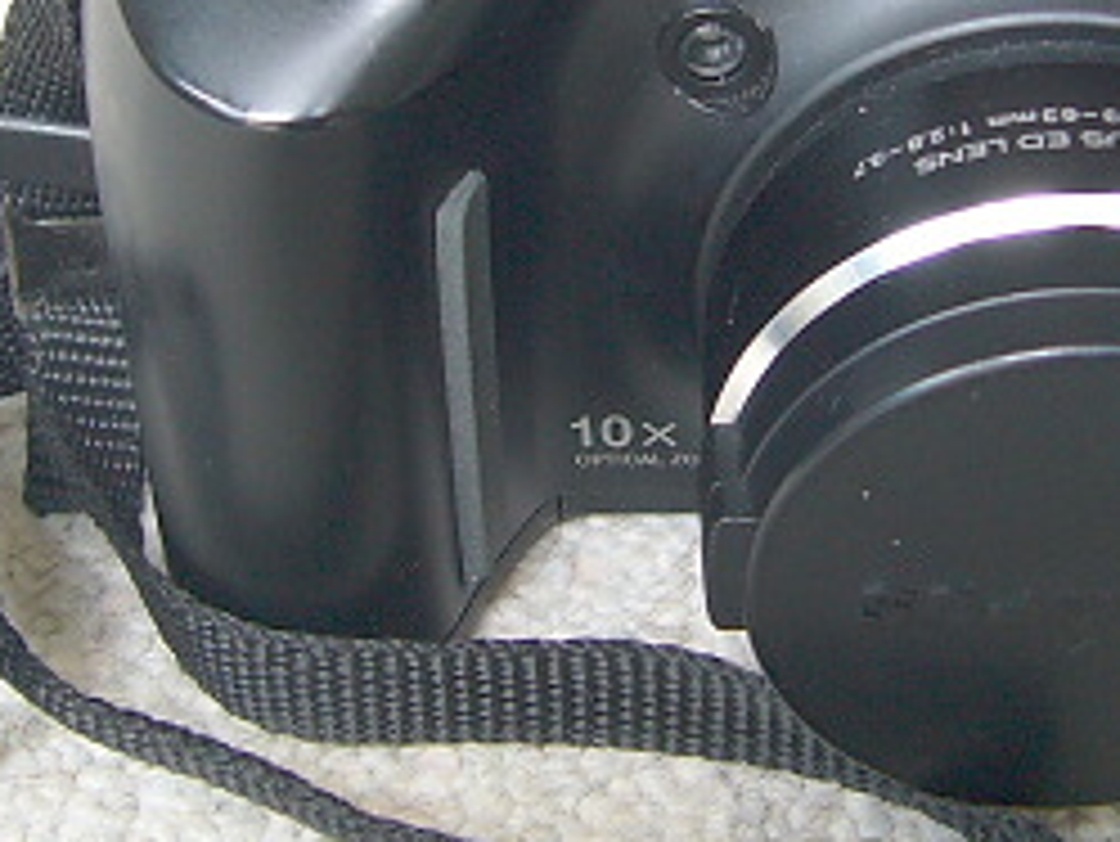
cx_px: 711
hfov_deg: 23.5
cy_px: 200
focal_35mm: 83
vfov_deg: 17.7
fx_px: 2687
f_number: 2.8
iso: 100
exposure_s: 1/30
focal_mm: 5.8
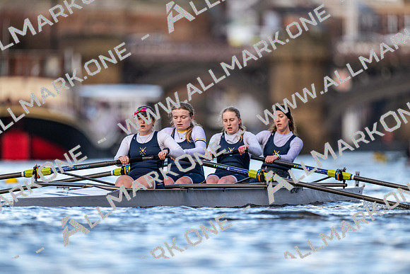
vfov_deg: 2.3
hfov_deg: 3.4
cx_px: 205
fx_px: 6835
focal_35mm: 600
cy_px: 137
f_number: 4
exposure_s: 1/2500
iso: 1100
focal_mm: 600
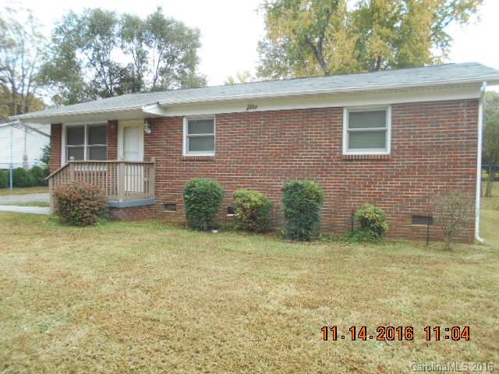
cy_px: 187
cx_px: 250
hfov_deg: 67.3
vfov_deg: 53.1
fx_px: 375
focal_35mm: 26
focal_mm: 4.6
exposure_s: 1/160
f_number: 3.2
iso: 80
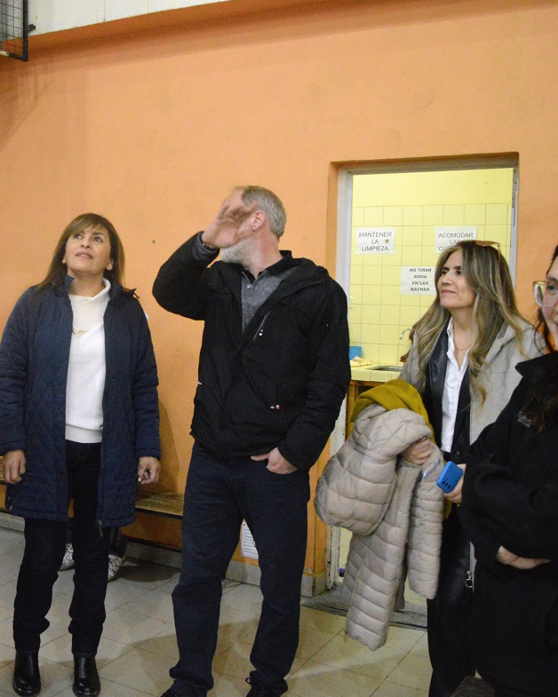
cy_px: 351
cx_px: 107
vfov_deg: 42.9
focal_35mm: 43
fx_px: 888
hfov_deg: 33.8
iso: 3200
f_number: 3.5
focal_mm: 20
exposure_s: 1/60
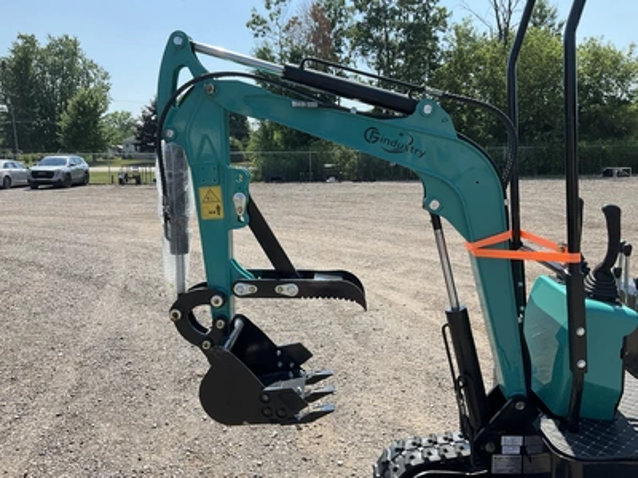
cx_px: 319
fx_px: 534
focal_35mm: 29
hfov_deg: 61.7
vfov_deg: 48.2
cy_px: 239
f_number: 1.8
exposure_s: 1/1144
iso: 25
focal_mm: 3
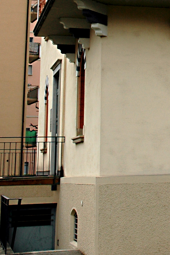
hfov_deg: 12.5
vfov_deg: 18.6
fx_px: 743
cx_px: 240
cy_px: -39
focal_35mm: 105
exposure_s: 1/320
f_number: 10
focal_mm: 24
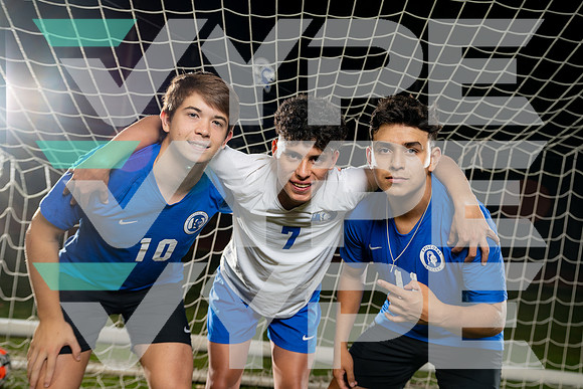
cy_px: 194
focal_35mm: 39
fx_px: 632
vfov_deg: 34.2
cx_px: 292
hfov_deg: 49.5
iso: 400
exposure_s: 1/125
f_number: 4
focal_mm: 39
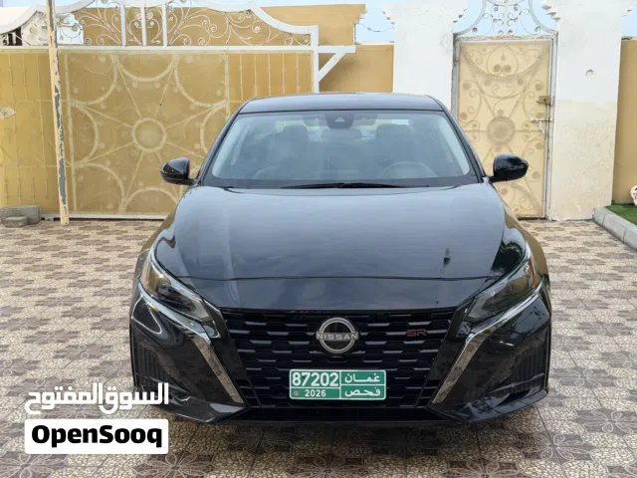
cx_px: 318
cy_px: 239
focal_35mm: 48
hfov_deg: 39.7
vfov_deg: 30.3
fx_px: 883
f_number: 1.78
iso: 250
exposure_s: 1/50
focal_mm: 6.76
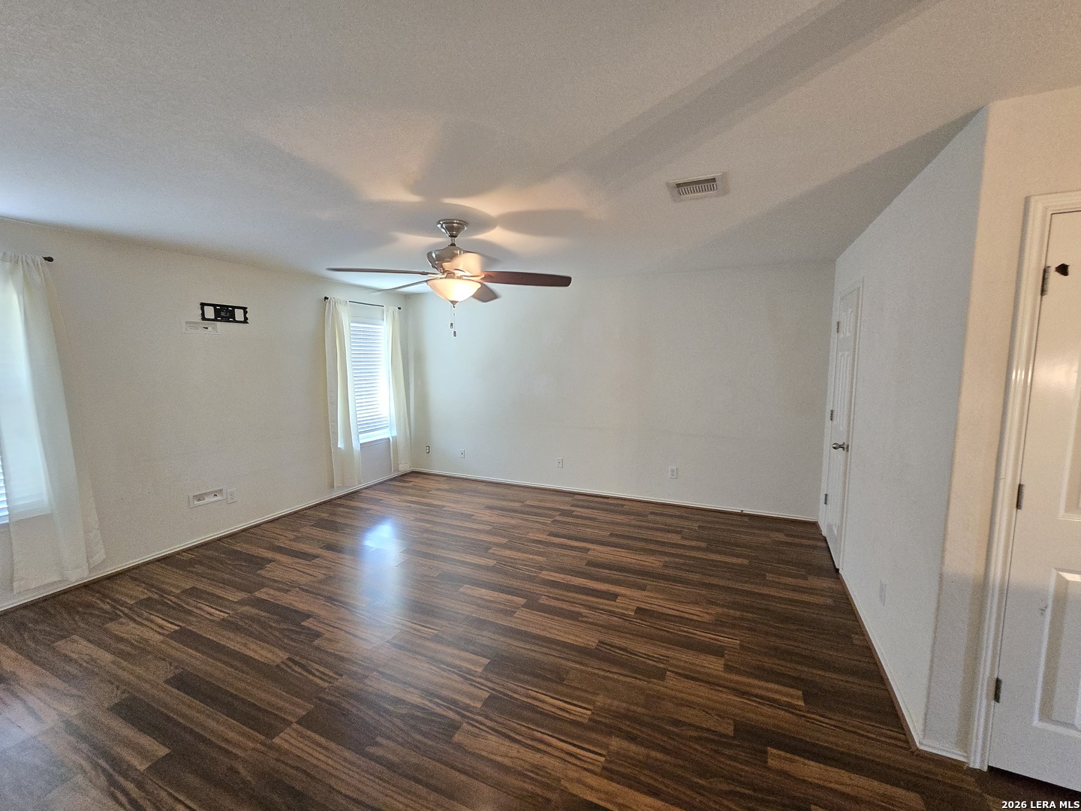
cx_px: 540
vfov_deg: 89.9
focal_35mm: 13
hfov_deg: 106.2
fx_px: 406
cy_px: 406
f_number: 2.2
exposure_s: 1/60
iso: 1000
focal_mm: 2.2
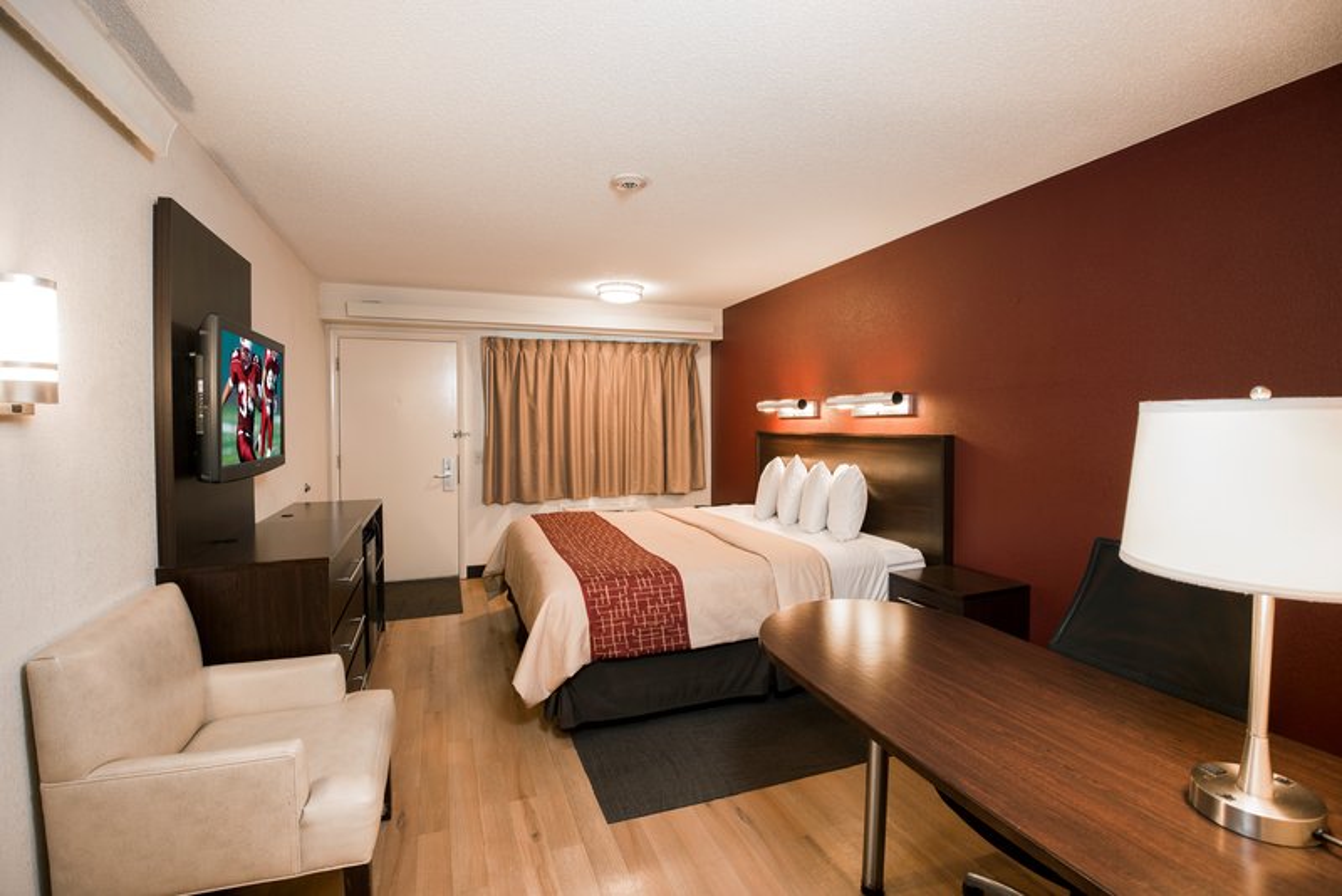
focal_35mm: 16
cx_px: 671
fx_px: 597
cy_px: 448
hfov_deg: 96.7
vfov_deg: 73.8
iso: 250
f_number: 8
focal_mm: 16
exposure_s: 1/3
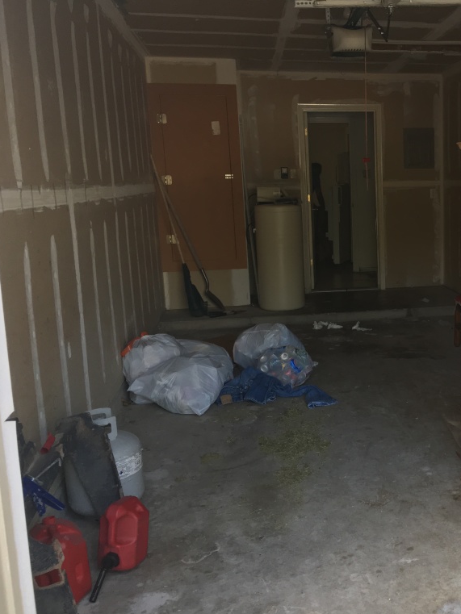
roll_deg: +1.8
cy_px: 308
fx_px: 692
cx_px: 409
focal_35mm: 39
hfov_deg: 34.9
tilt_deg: -9.3
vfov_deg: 47.9
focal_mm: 4.15
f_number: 2.2
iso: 40
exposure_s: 1/120
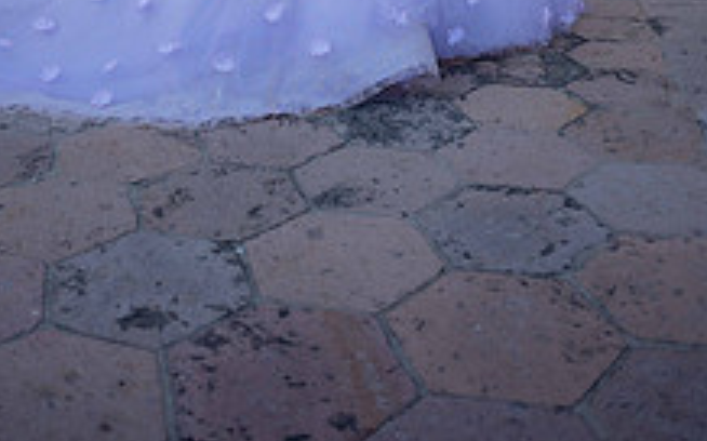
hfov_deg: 47.0
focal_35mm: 42
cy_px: -282
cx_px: 292
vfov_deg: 22.6
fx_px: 809
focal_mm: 20
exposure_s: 1/640
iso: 125
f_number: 2.8
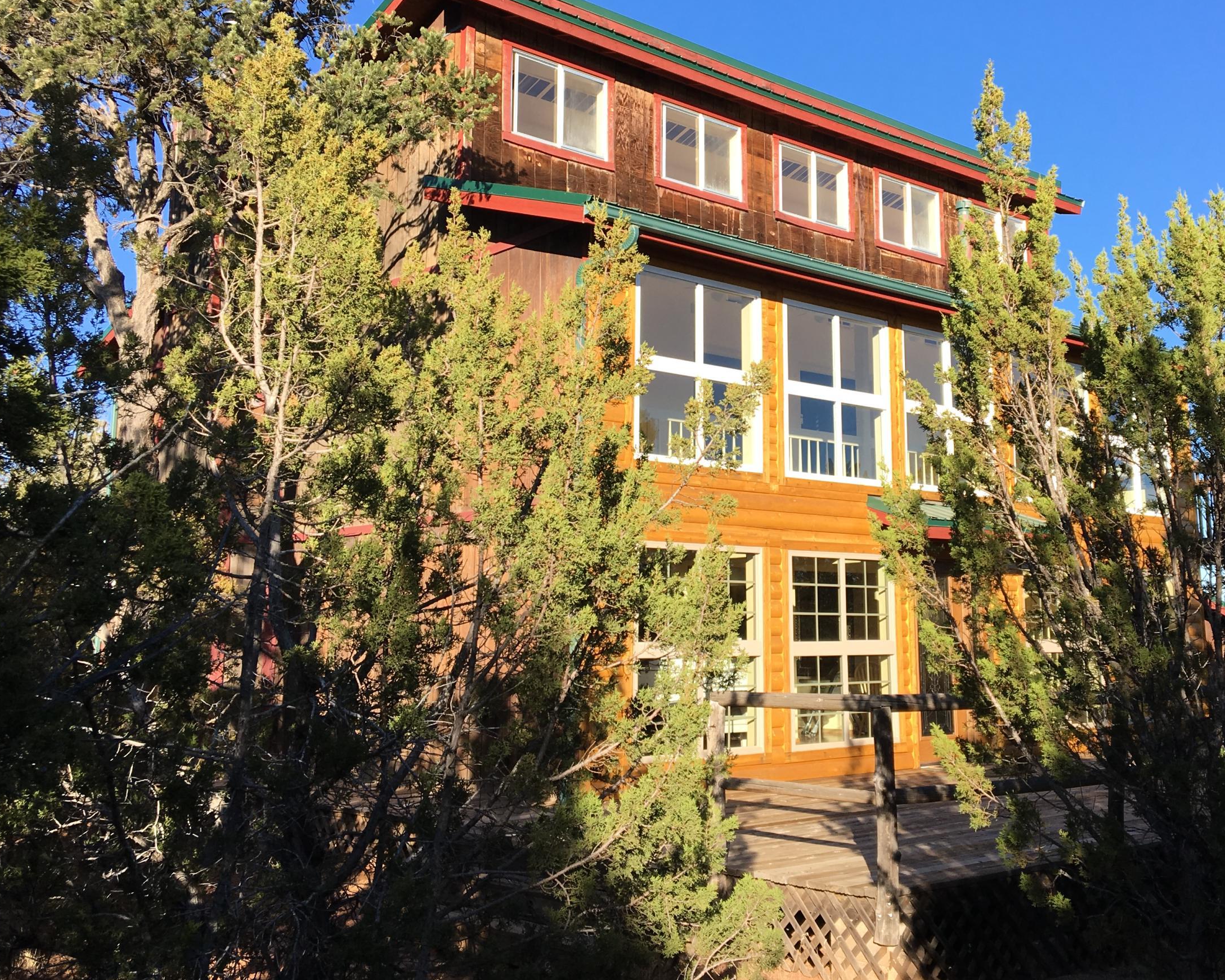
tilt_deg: +11.4
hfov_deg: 46.3
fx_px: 1414
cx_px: 782
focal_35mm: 39
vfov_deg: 38.0
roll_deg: +0.2
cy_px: 371
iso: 25
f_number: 2.2
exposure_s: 1/732
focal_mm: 4.15
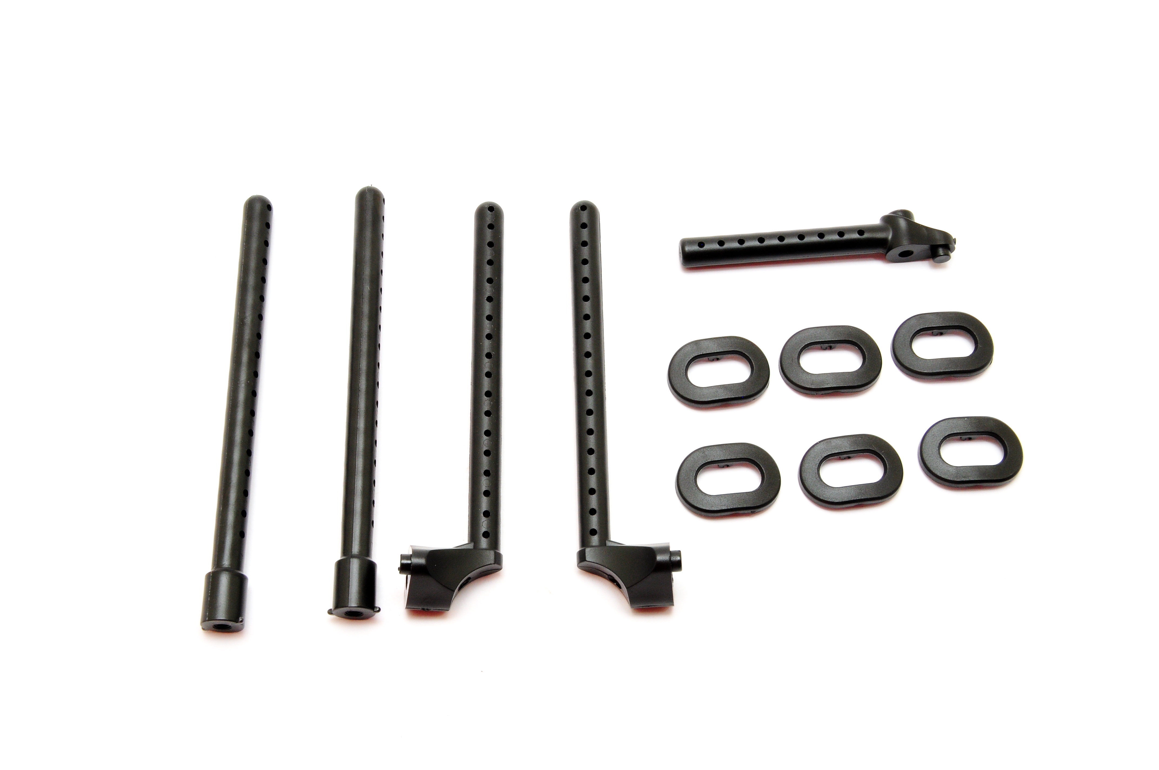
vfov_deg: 20.6
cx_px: 580
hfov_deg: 30.5
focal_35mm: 66
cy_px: 385
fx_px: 2122
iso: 400
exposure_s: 1/60
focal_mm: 44
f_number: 20
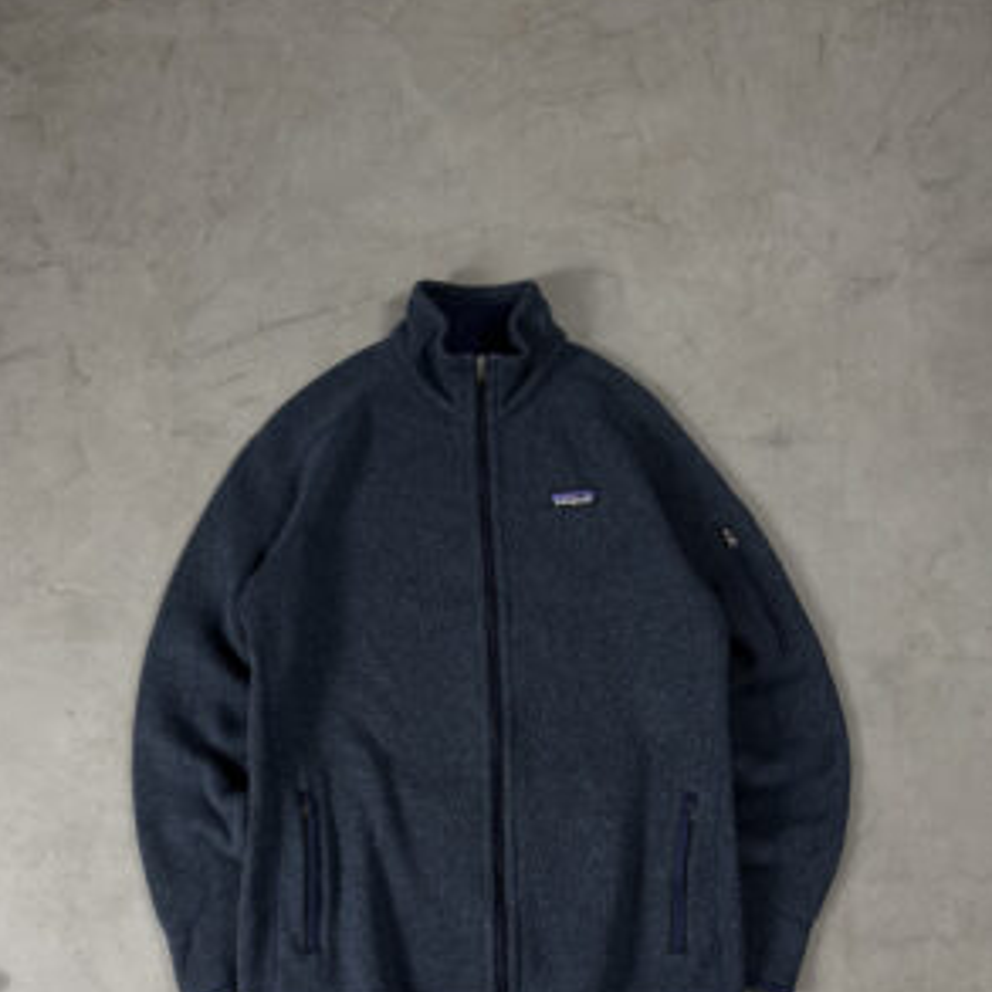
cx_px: 491
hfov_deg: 55.6
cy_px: 630
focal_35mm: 29
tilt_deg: -83.1
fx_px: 940
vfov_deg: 54.9
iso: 250
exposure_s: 1/60
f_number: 1.78
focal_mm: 6.76
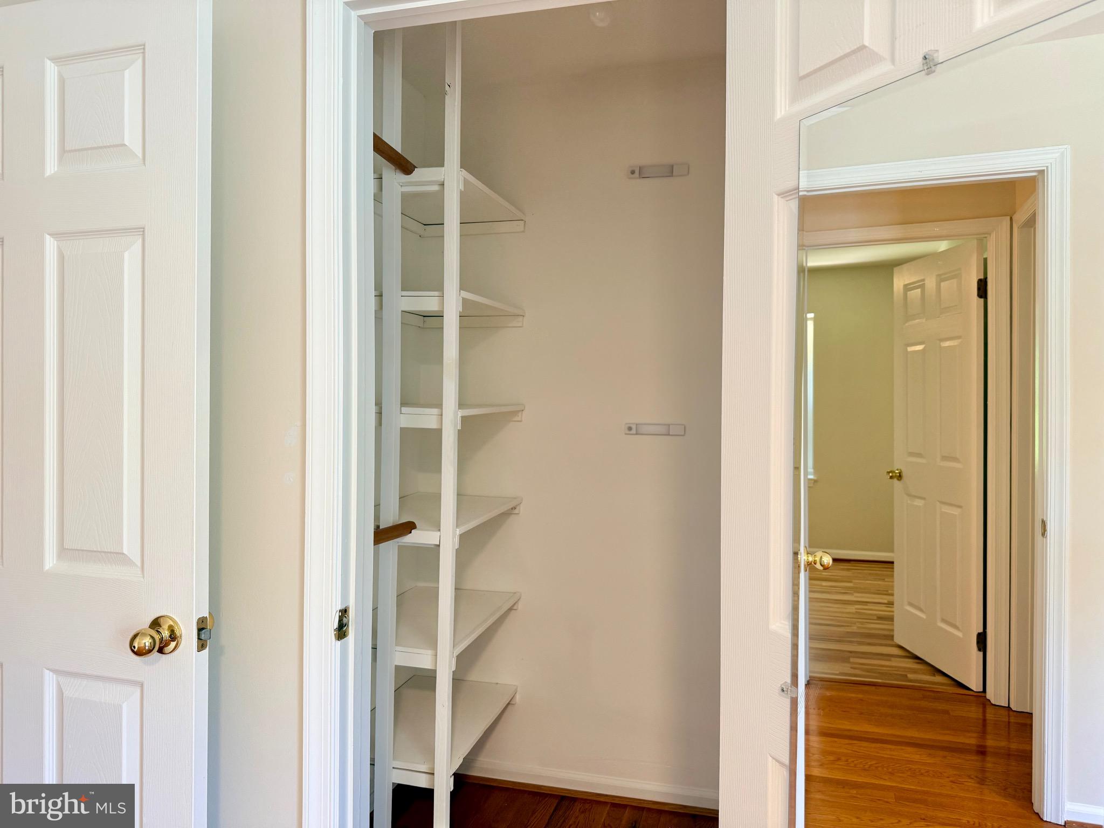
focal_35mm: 24
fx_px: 765
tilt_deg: +0.2
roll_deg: -0.8
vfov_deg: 56.8
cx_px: 552
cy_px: 414
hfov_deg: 71.6
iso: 125
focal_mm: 6.76
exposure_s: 1/60
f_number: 1.78
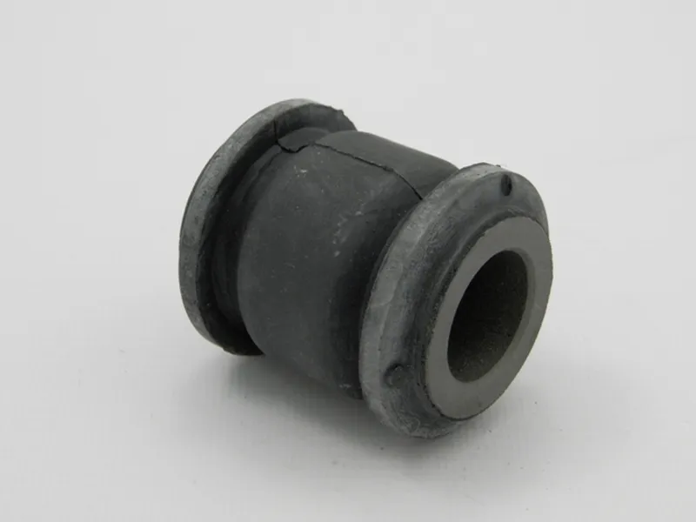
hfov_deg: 23.8
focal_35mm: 82
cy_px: 261
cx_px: 348
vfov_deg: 18.0
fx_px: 1649
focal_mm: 14.6
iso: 200
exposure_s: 1/100
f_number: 4.2
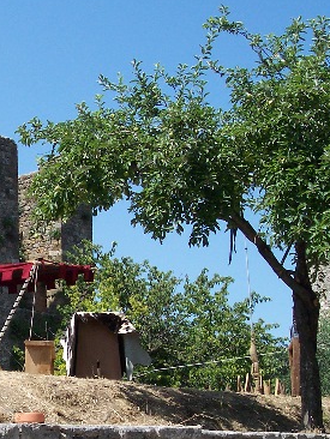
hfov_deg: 17.1
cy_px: 270
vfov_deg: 23.5
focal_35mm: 83
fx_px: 1054
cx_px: -49
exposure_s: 1/700
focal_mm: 8
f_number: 4.8
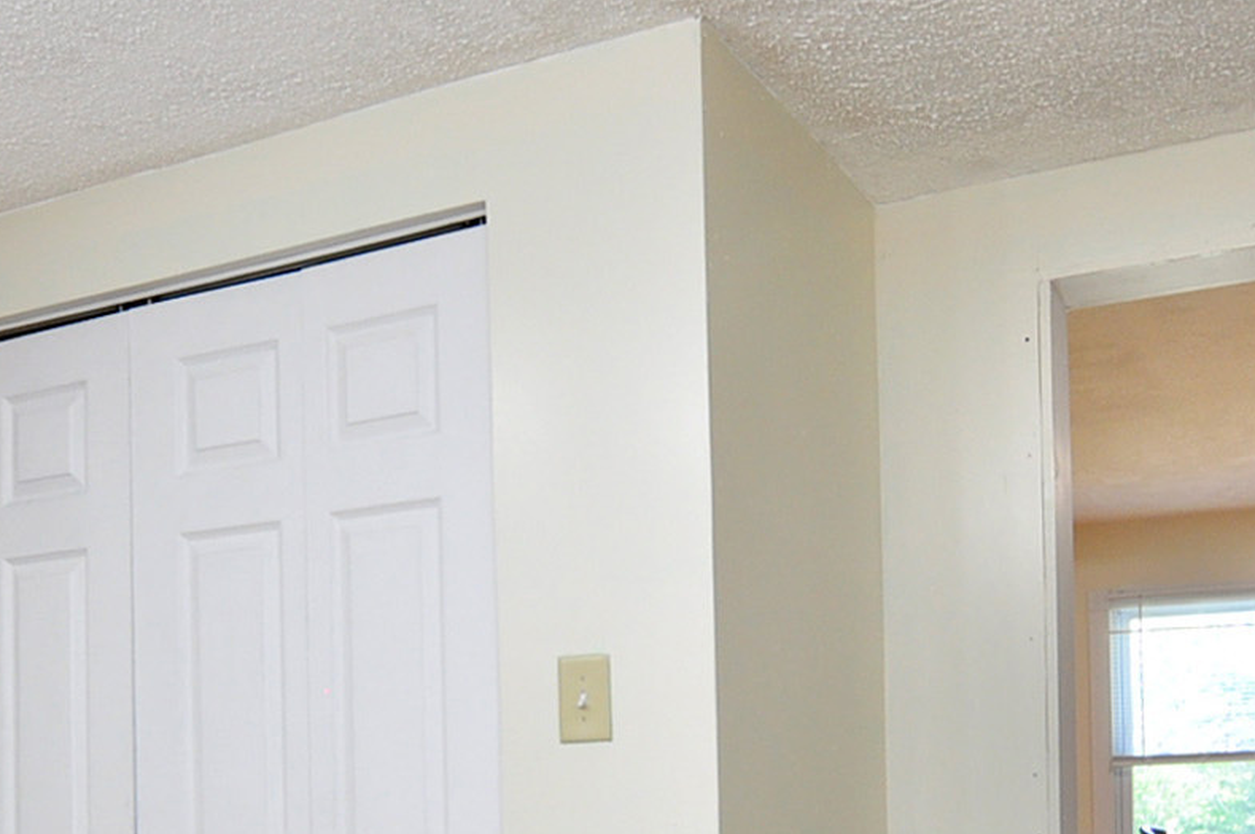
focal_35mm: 40
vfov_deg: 32.2
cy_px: 690
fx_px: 1393
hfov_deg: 48.3
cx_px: 517
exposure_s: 1/40
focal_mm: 10
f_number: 4.5
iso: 320
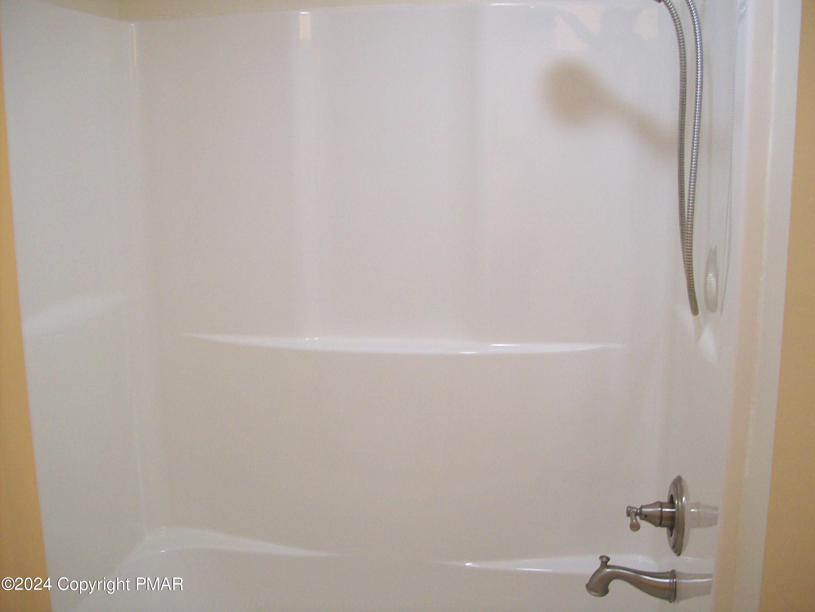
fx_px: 848
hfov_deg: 51.4
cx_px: 408
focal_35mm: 36
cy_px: 306
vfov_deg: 39.7
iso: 160
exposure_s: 1/15.6
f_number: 2.7
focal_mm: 6
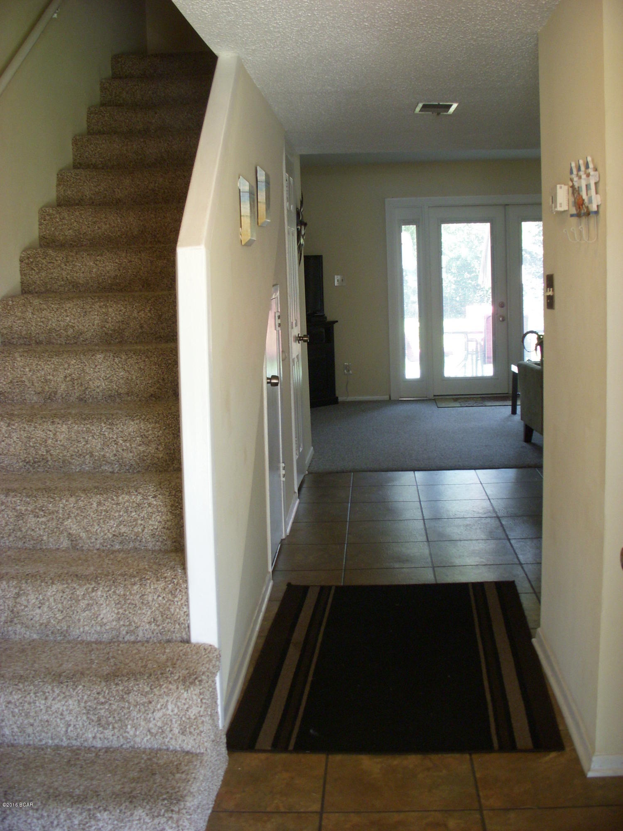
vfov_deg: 49.0
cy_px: 416
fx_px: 912
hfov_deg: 37.7
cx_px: 312
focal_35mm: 38
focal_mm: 6.3
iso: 200
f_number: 3.3
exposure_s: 1/30
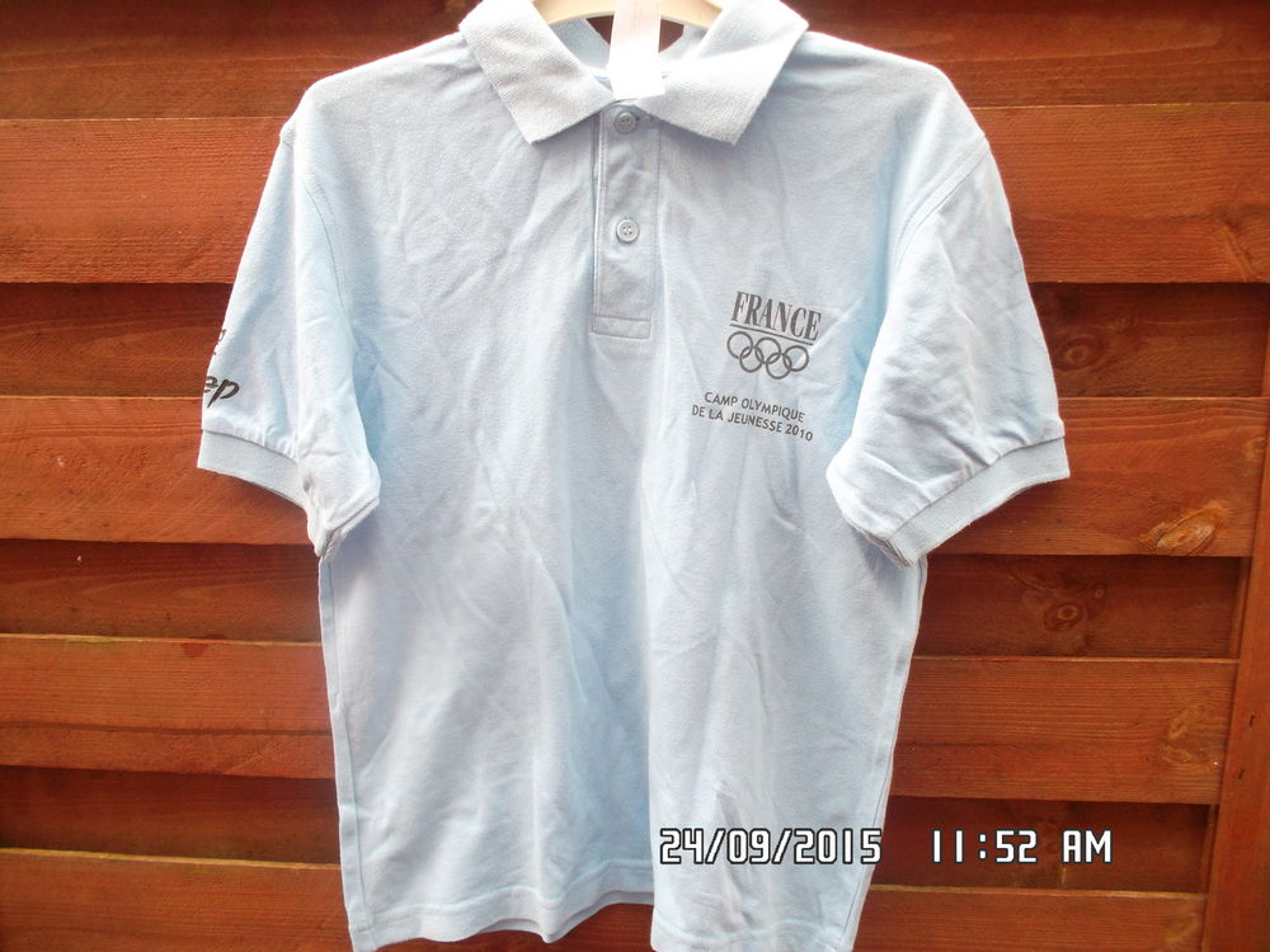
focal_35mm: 28
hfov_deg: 63.4
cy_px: 476
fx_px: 1027
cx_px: 635
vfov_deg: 49.7
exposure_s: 1/125
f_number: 3.3
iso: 80
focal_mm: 4.1
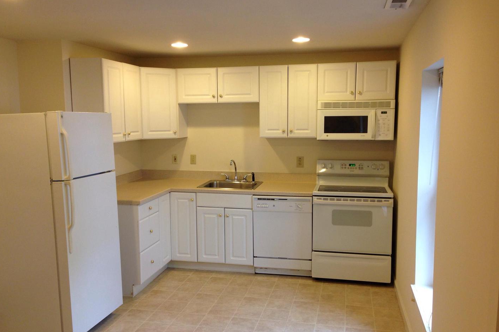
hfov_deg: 54.4
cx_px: 246
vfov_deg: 37.8
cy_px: 178
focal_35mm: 35
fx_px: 485
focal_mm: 4.12
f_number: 2.4
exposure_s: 1/24
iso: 50
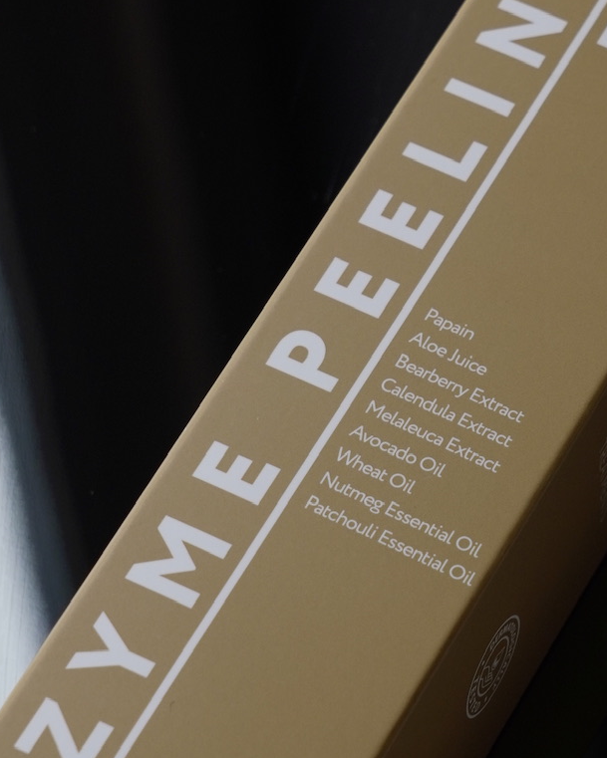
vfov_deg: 9.1
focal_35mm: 213
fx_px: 4782
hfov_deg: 7.2
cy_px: 235
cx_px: 545
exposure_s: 1/60
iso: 250
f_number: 6.7
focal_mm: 50
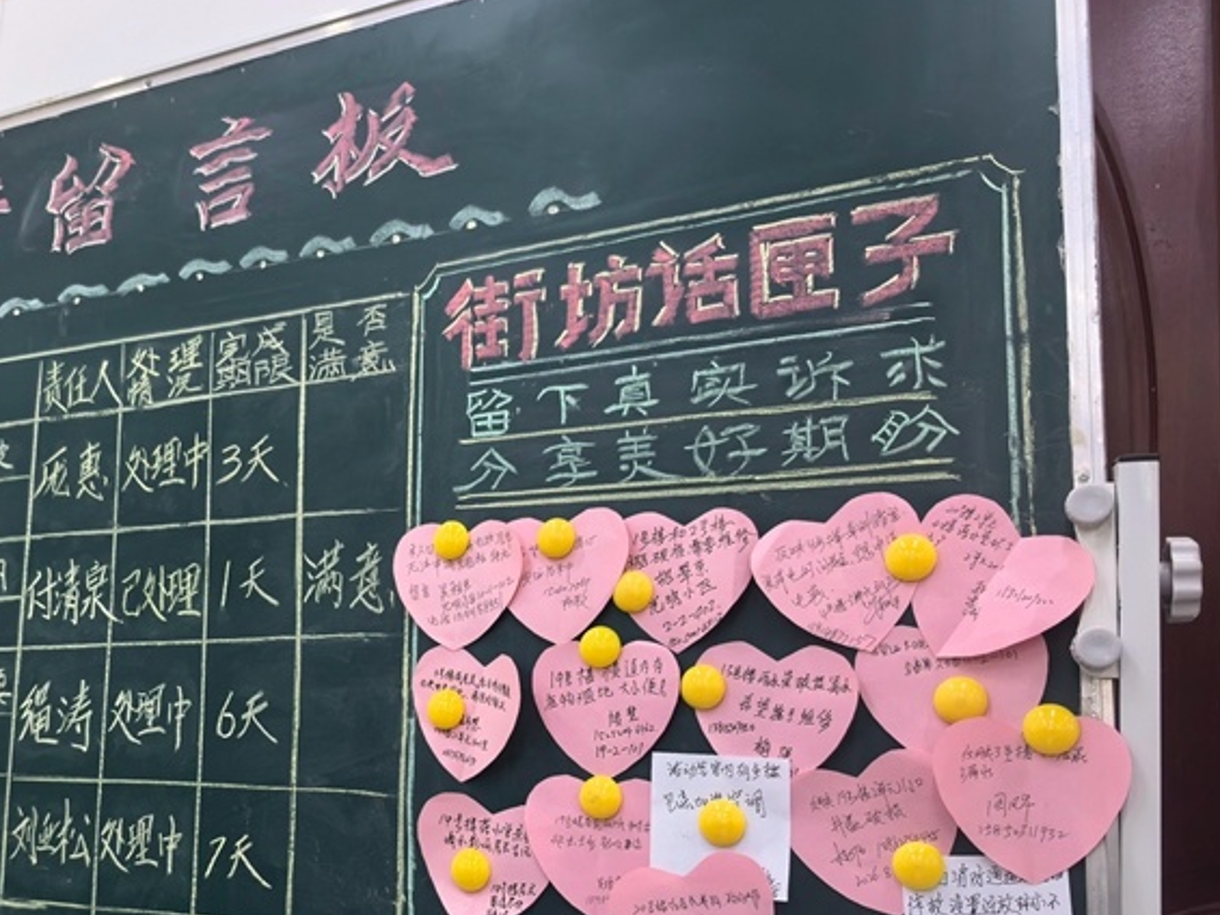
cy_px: 619
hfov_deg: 52.7
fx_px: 1199
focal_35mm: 34
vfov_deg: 41.2
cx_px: 384
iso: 80
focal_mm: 5.75
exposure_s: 1/100
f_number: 1.4
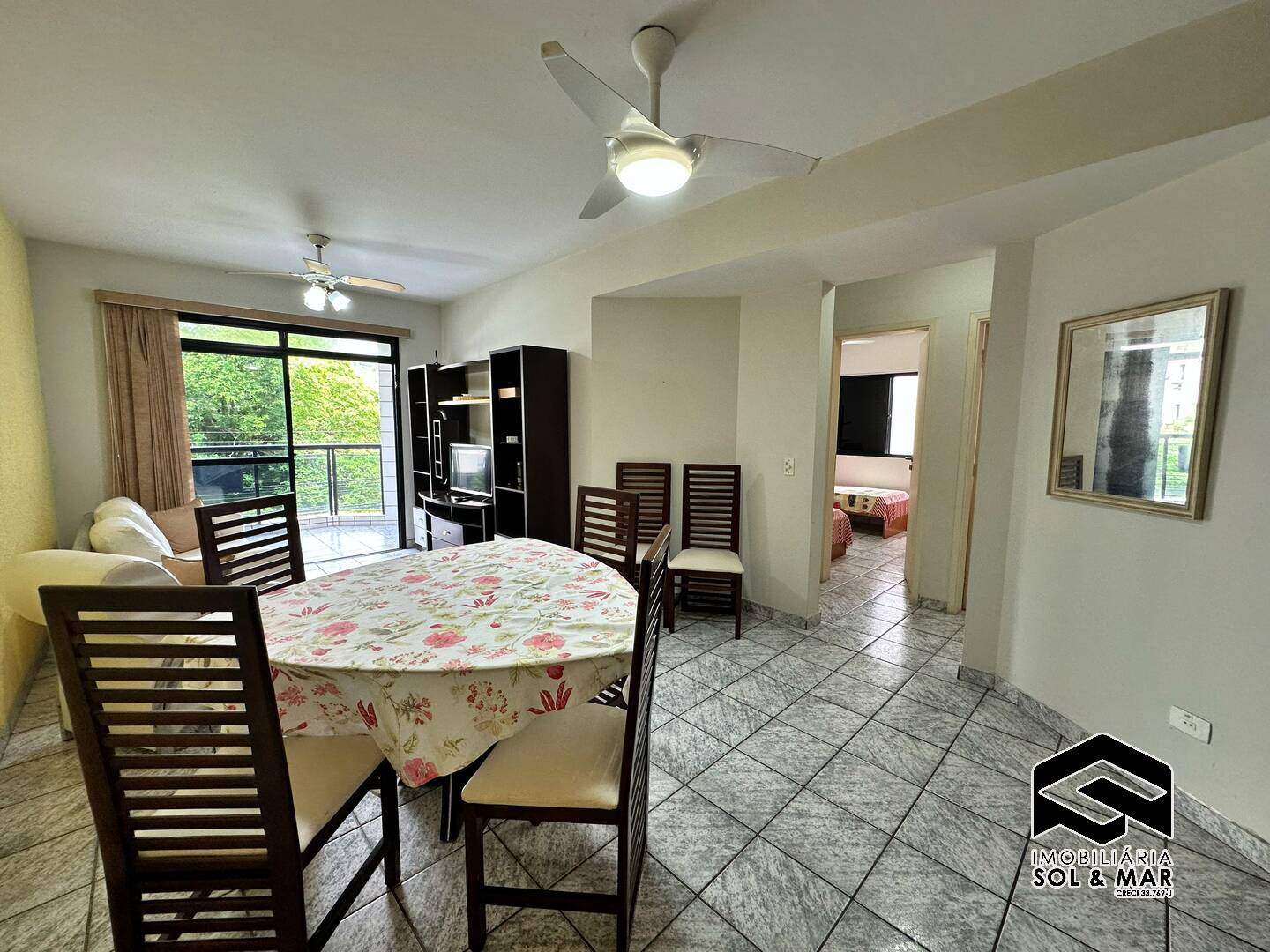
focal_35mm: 14
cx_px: 635
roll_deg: -0.6
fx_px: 514
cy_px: 476
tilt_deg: -6.2
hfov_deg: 102.1
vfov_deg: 85.7
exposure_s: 1/120
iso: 125
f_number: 2.2
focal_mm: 2.22
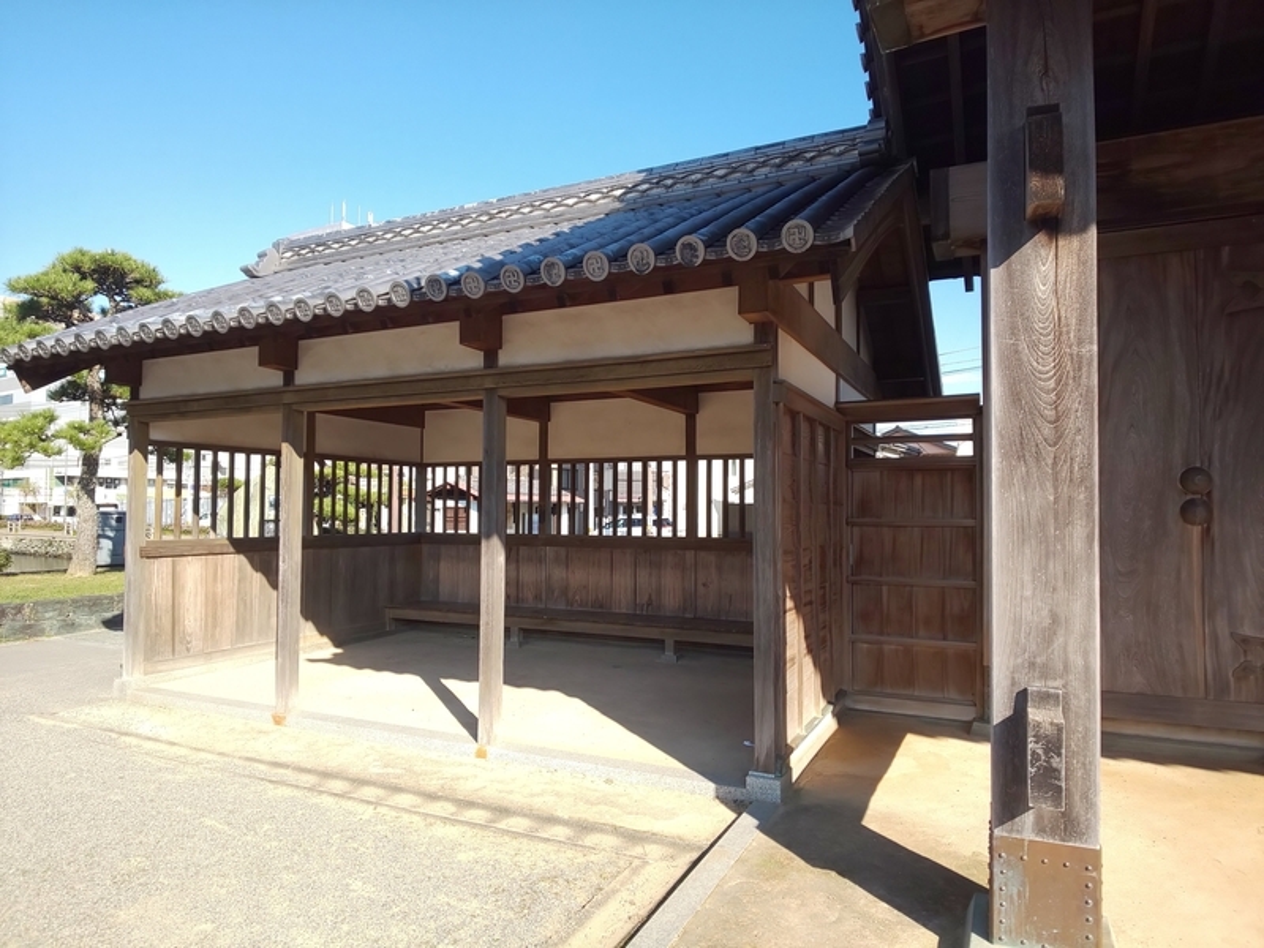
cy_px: 474
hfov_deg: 81.7
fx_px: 730
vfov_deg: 66.0
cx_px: 632
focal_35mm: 20
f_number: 1.94
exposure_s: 1/405
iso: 28
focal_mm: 3.45
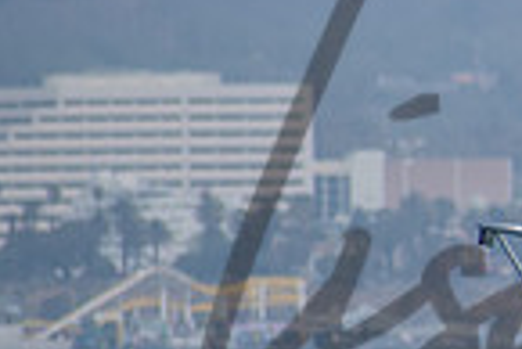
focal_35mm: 1620
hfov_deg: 1.3
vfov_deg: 0.9
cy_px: 243
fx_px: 23513
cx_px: 1004
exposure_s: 1/1600
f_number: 8
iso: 400
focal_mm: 270
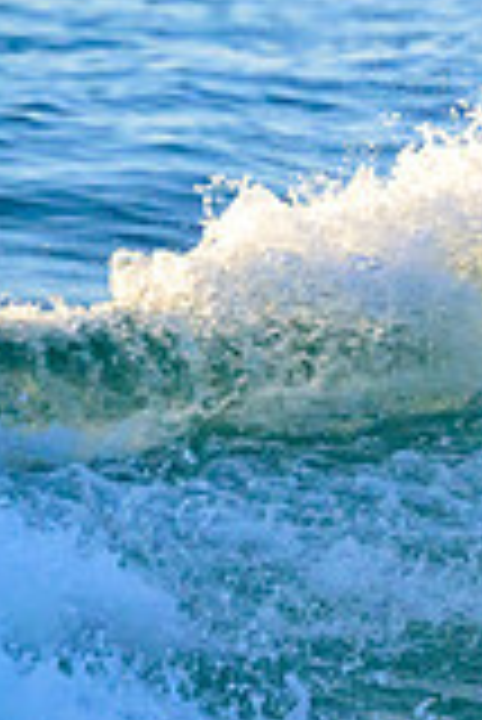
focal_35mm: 2315
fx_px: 46389
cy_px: 38
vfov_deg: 0.9
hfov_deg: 0.6
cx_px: 1248
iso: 2000
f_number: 11
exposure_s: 1/2000
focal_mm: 640
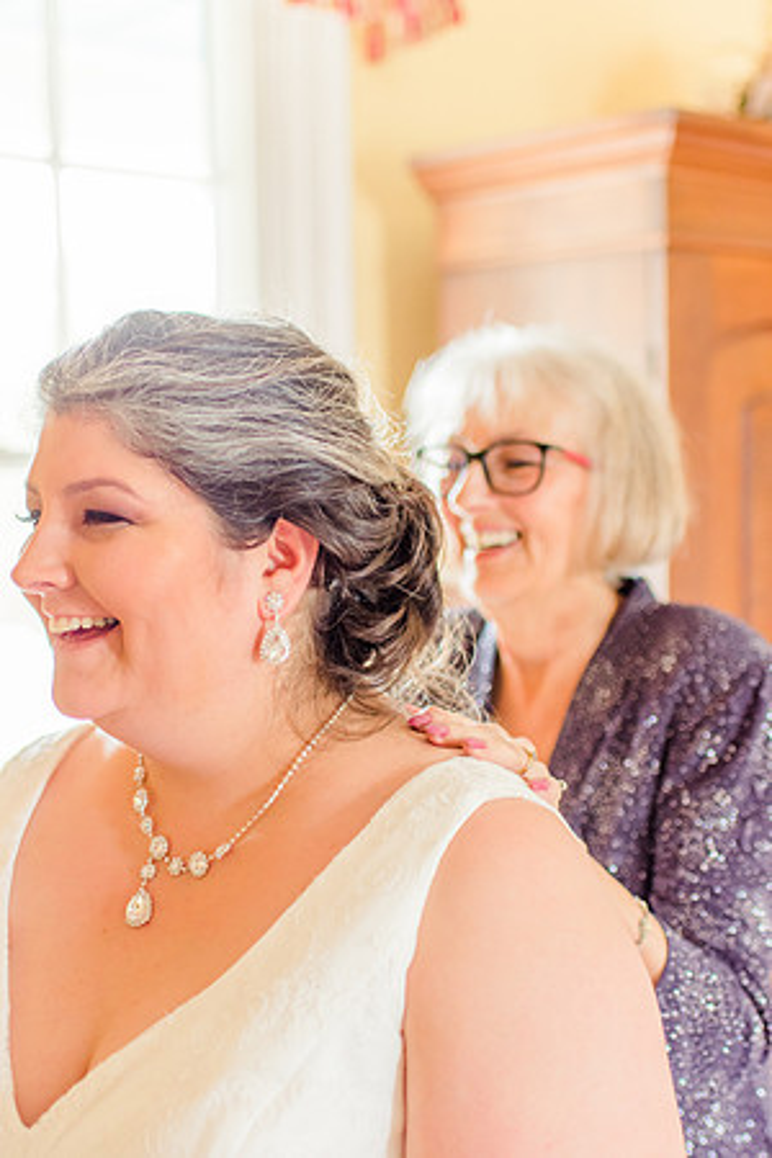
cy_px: 579
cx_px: 386
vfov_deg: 37.9
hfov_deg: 25.8
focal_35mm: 52
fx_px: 1689
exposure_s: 1/100
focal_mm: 35
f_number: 2
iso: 800
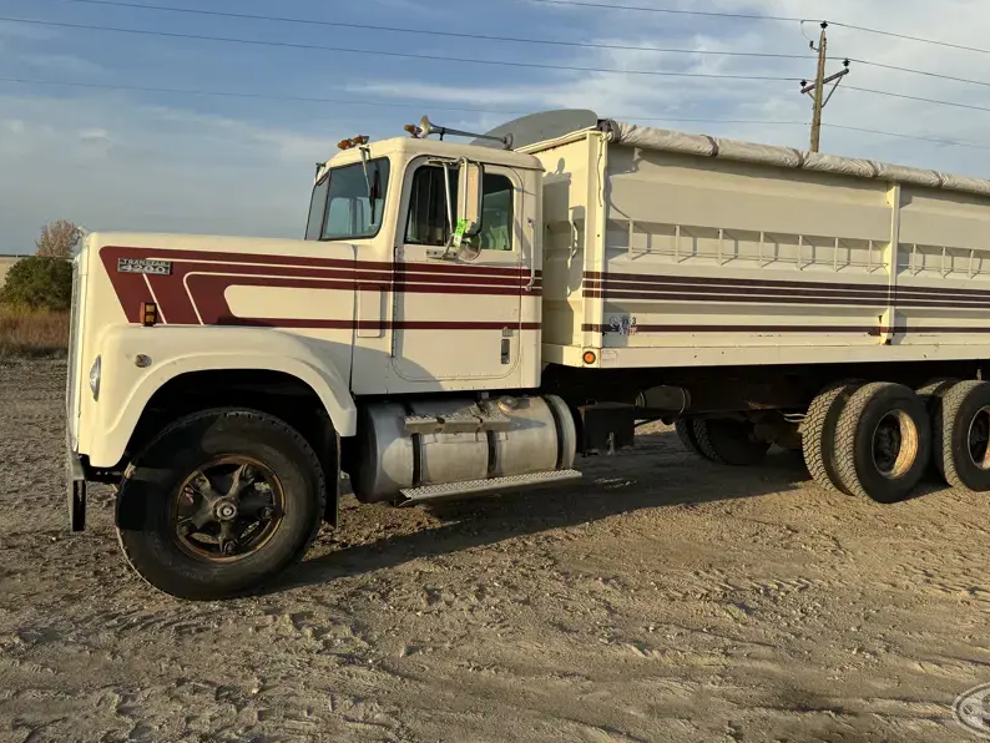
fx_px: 830
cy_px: 312
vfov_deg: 48.1
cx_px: 574
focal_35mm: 29
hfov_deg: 61.3
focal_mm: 6.86
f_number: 1.78
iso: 80
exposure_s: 1/3802
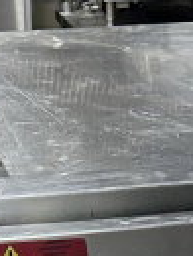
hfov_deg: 9.9
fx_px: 1111
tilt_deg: -34.0
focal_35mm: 150
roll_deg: -1.4
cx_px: 134
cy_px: 576
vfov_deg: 11.3
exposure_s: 1/60
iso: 320
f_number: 1.78
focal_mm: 6.86
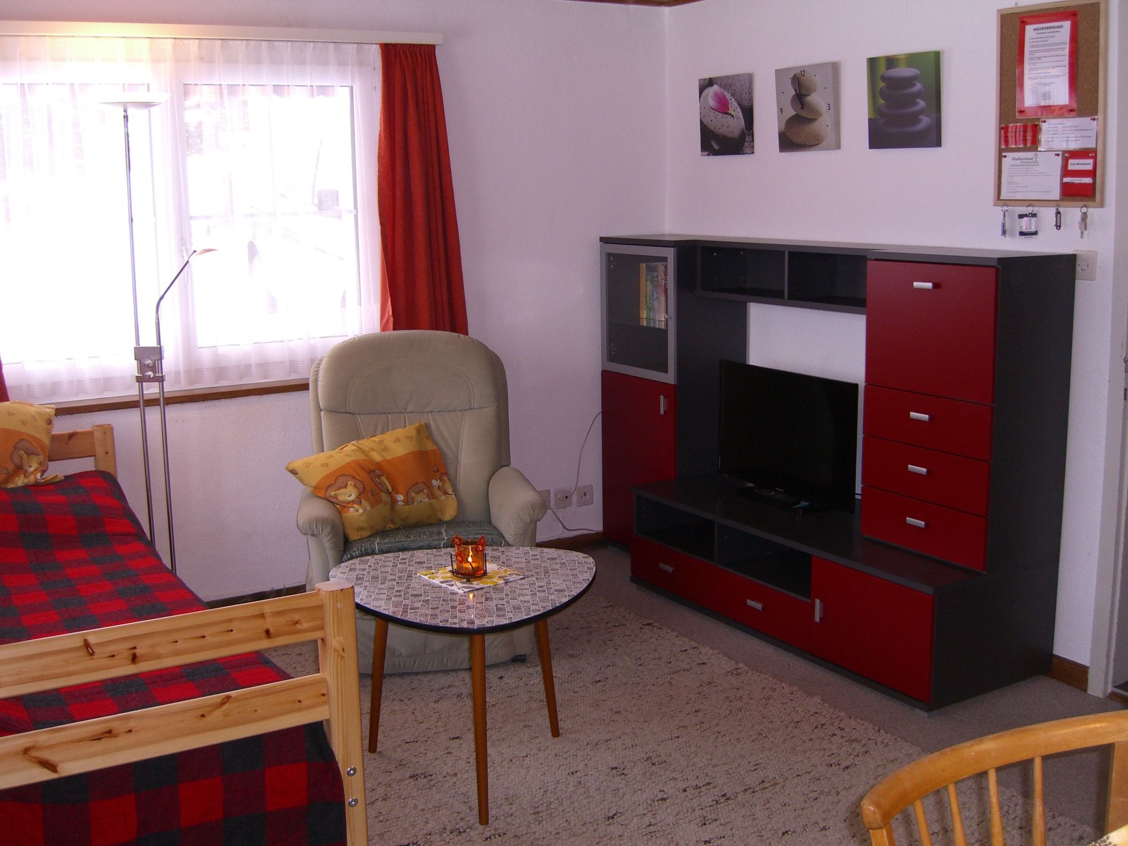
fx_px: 1238
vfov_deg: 37.7
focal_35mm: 38
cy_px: 423
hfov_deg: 49.0
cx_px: 564
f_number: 2.8
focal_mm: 7.9
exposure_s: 1/60
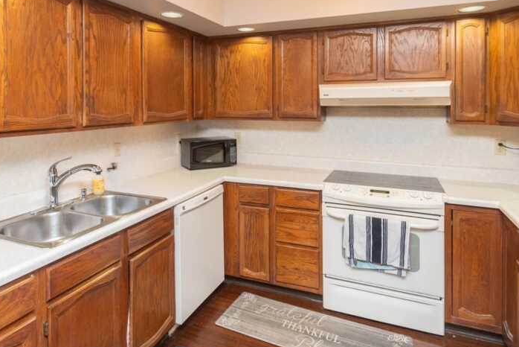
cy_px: 124
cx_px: 239
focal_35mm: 22
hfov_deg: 78.4
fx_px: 317
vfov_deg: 56.4
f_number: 5.6
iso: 1250
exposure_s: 1/60
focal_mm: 10
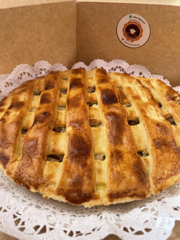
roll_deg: -0.6
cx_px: 90
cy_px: 120
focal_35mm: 26
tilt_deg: -36.2
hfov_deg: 53.1
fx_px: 180
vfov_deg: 67.3
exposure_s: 1/349
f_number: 1.6
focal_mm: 4.2
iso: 50
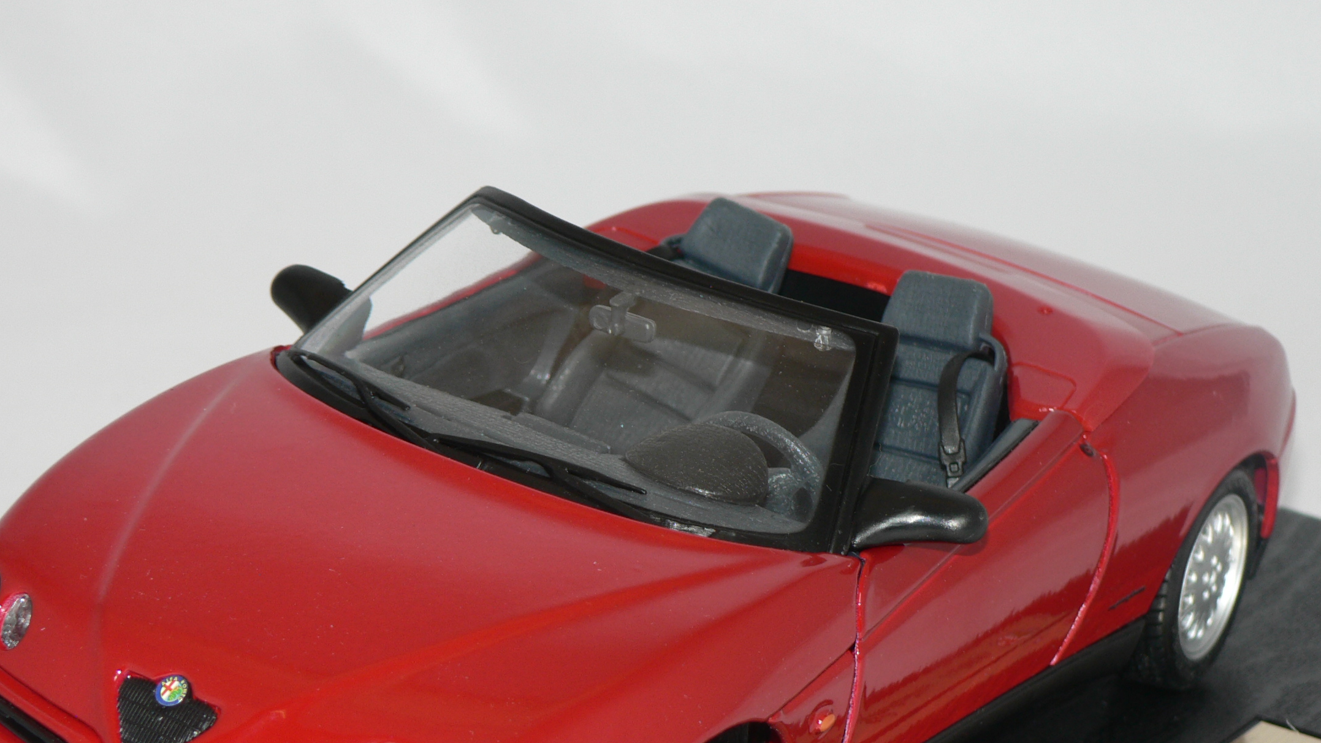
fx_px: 4623
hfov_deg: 16.3
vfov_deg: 9.2
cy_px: 501
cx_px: 581
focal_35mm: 132
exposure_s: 1/60
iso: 80
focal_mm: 16.9
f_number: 3.2
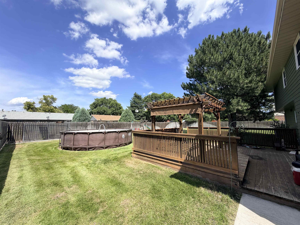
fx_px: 121
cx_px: 150
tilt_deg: +5.3
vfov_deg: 85.7
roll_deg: -0.1
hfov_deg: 102.1
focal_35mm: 14
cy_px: 112
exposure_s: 1/770
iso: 25
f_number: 2.2
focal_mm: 2.22
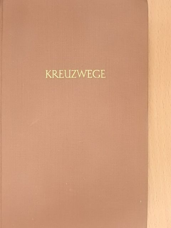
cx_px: 86
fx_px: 461
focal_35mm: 70
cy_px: 114
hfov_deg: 21.0
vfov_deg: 27.8
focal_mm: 12.5
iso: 1250
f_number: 4.5
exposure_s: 1/60
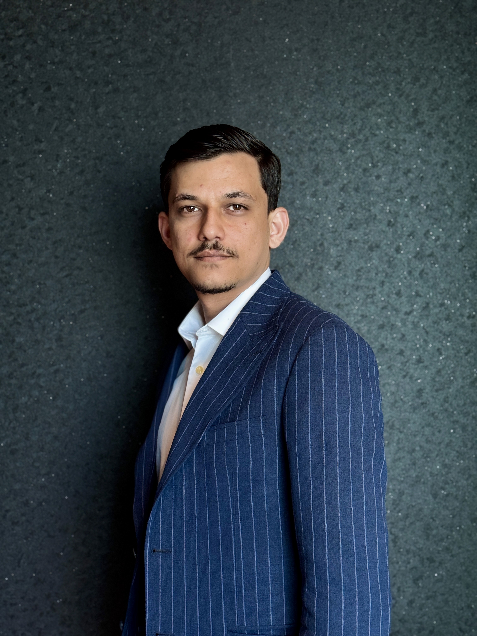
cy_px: 318
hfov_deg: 30.3
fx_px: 882
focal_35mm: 48
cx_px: 238
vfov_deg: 39.7
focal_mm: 6.76
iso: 250
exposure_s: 1/56
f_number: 1.78
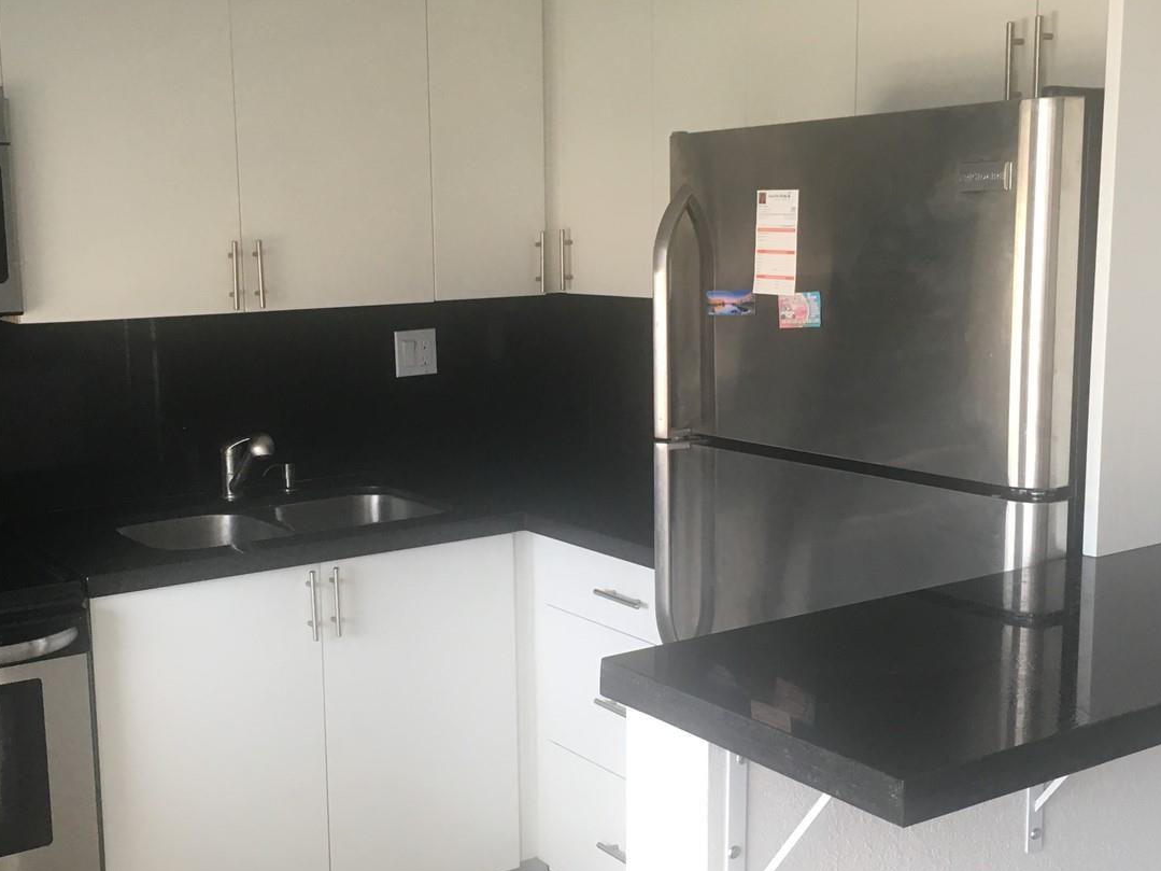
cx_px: 510
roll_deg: +0.5
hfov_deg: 43.8
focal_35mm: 43
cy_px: 470
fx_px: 1442
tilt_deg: -10.5
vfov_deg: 33.6
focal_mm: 4.15
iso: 40
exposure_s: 1/30
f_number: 2.2
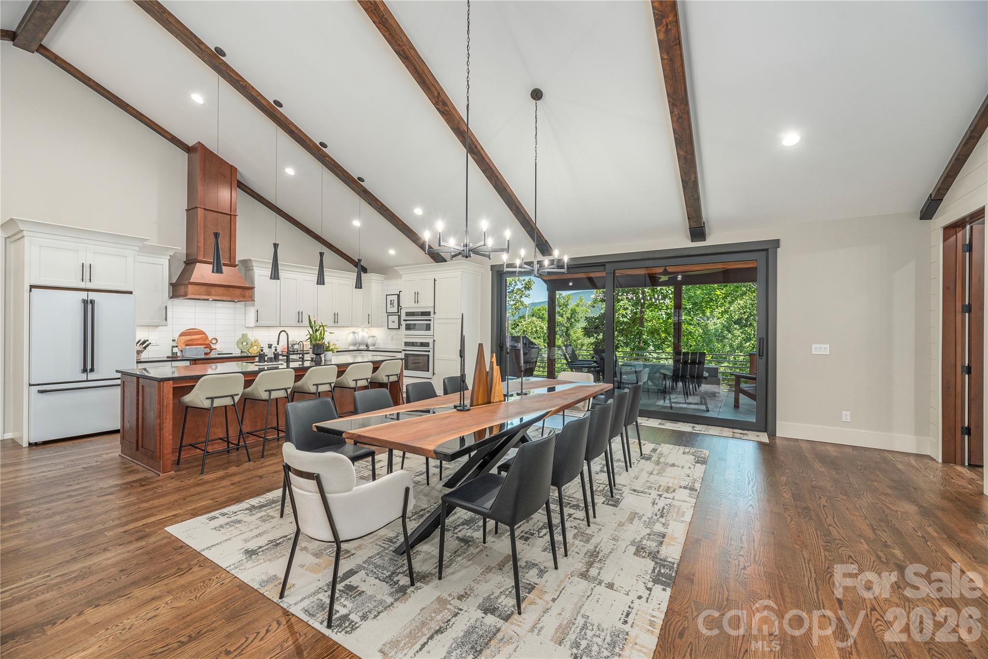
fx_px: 384
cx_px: 494
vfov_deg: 81.2
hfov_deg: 104.2
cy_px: 330
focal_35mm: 14
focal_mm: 14
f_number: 8
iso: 320
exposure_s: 1/60
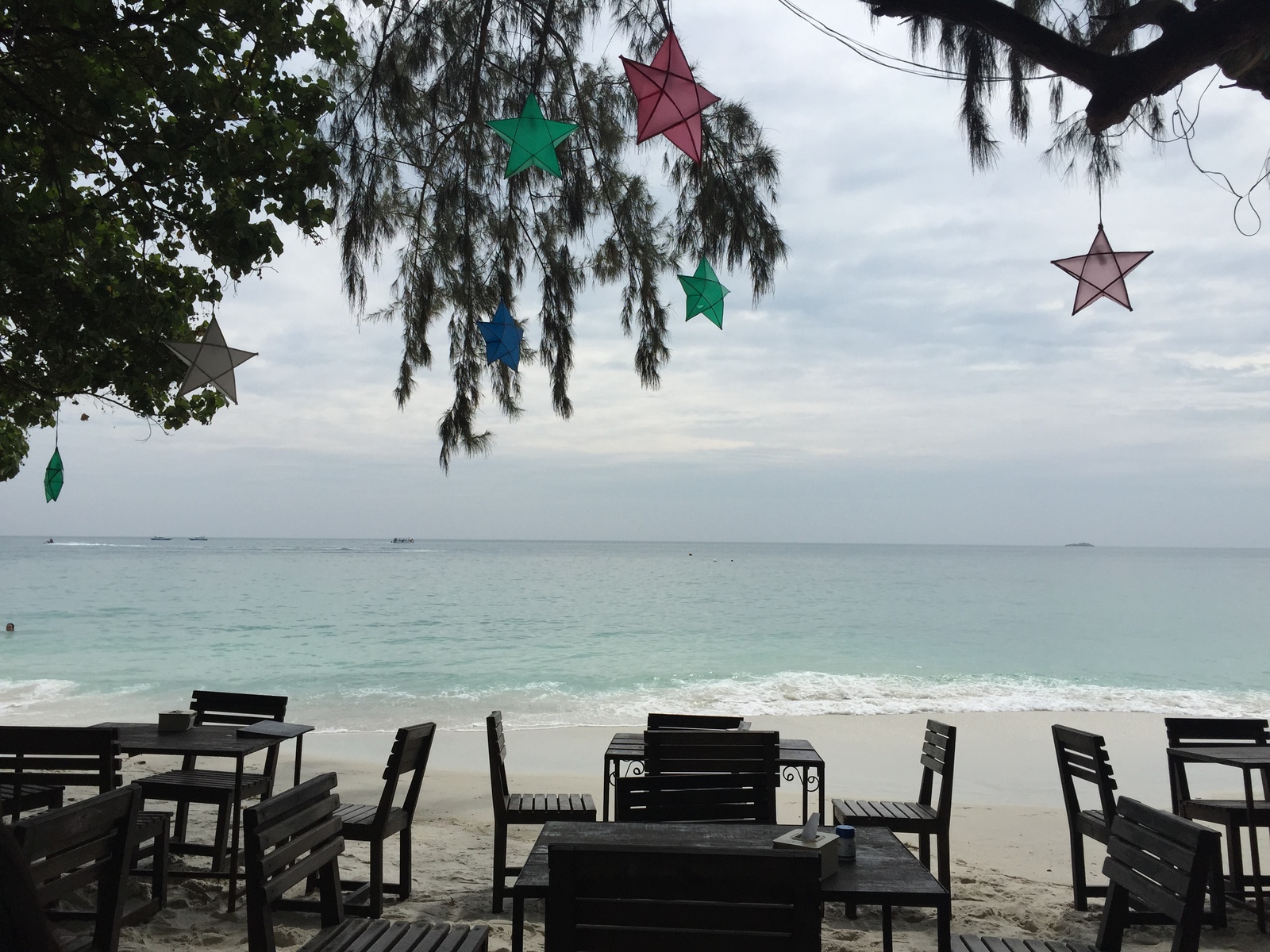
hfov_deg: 61.7
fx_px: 1064
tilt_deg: +4.1
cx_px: 635
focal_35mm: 29
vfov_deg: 48.2
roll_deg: -1.0
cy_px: 476
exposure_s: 1/4950
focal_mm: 4.15
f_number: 2.2
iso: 32
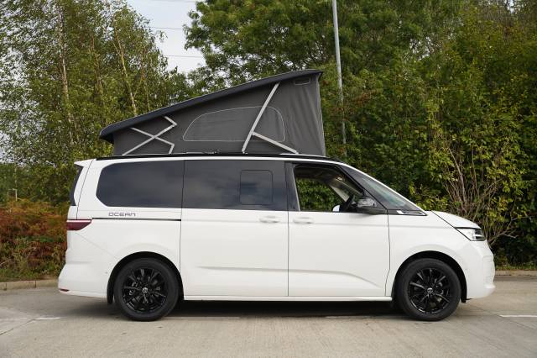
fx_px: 532
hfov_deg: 53.5
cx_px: 268
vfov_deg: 37.1
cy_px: 179
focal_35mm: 36
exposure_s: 1/200
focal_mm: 35.7
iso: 100
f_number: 4.5
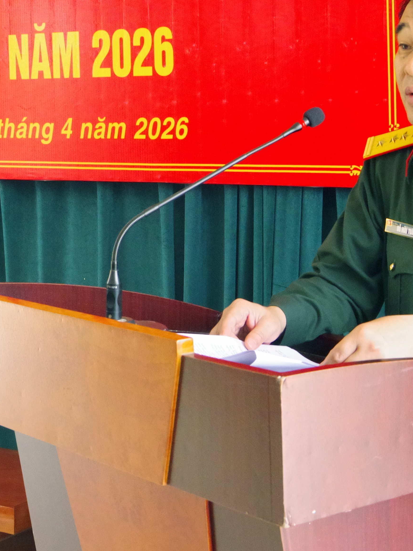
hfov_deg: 18.6
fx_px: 1225
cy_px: 130
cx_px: 4
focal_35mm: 77
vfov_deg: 25.0
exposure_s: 1/100
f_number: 8
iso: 3200
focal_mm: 21
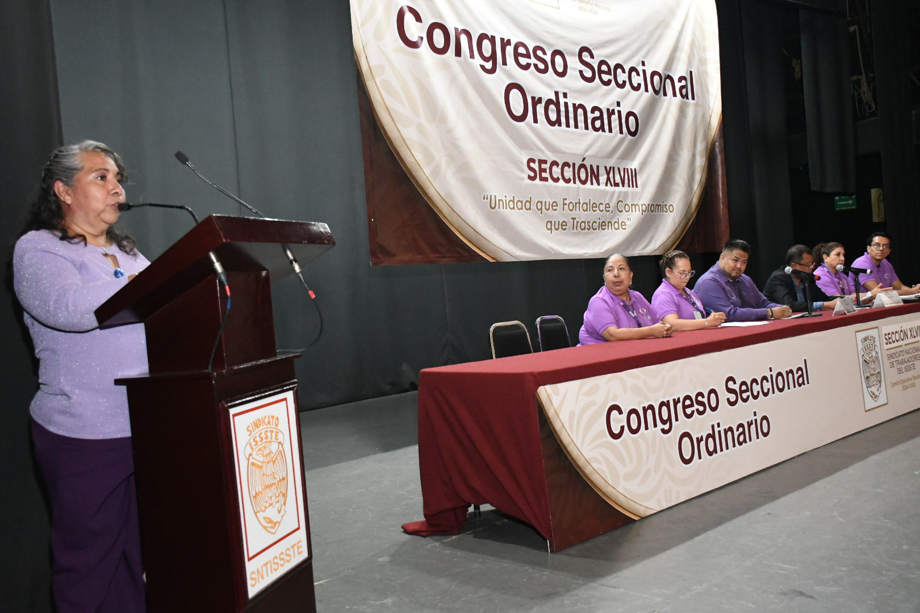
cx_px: 460
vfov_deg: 38.9
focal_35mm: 34
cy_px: 306
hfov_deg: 55.8
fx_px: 869
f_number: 5.6
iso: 6400
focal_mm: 23
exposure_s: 1/125
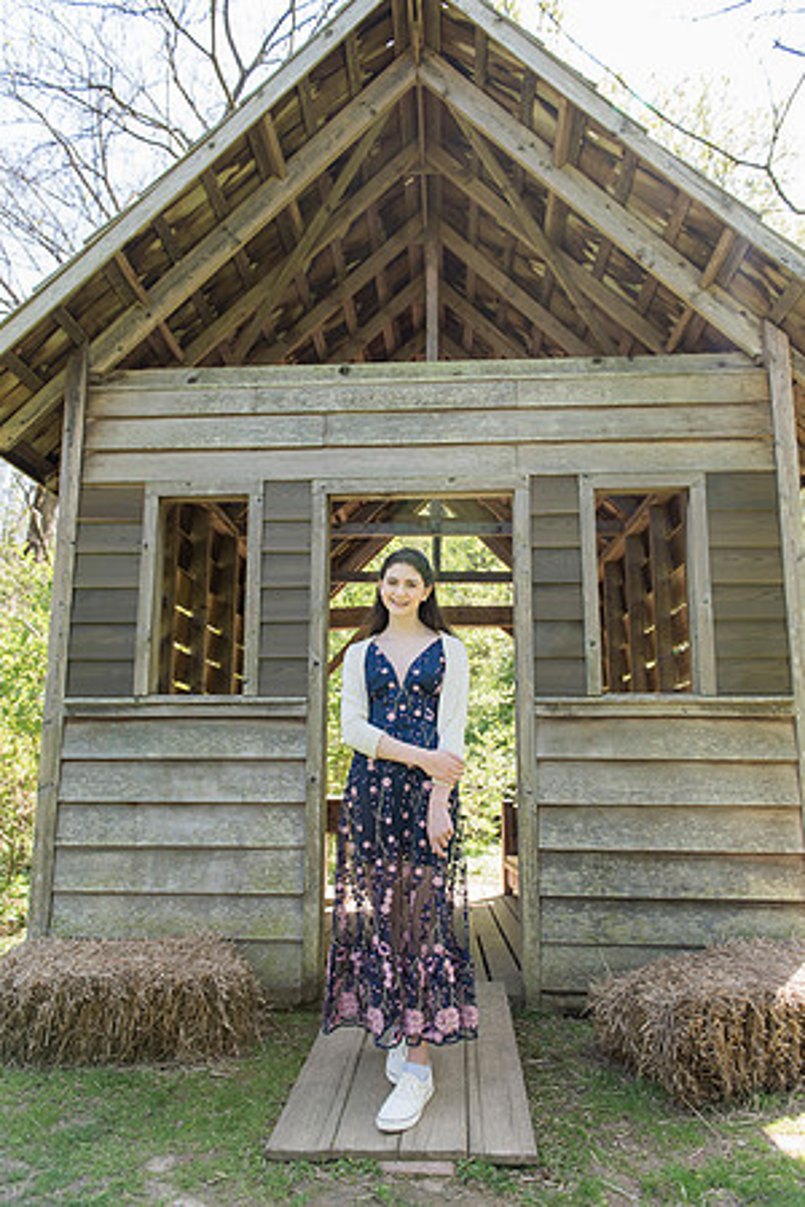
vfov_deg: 73.7
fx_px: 805
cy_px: 604
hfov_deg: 53.1
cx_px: 402
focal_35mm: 24
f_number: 3.5
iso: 400
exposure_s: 1/500
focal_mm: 24
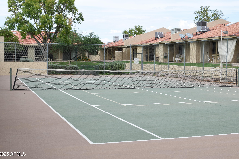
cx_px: 120
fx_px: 355
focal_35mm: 54
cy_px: 80
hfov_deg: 37.2
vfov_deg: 25.3
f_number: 9
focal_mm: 35
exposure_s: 1/320
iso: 200
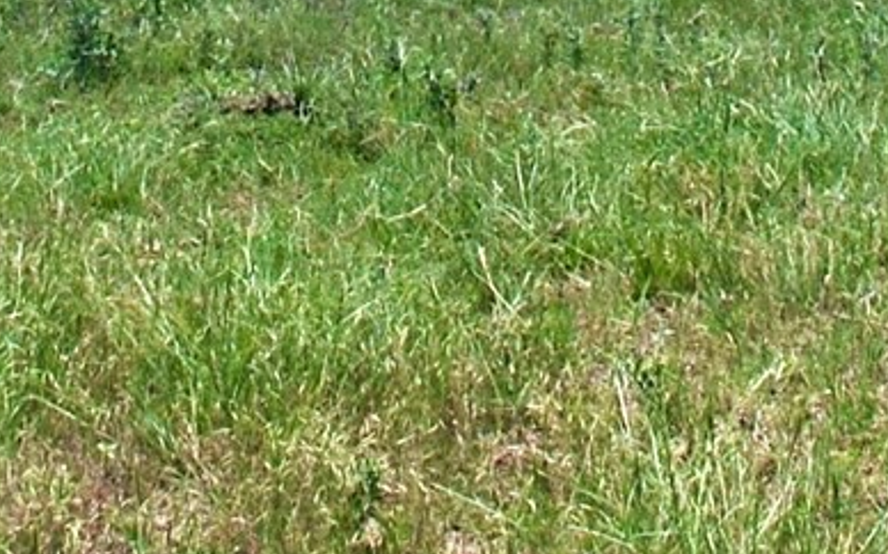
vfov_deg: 7.7
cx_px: 356
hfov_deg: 13.6
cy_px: -959
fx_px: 3725
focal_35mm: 154
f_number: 9
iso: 100
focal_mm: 18
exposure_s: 1/250
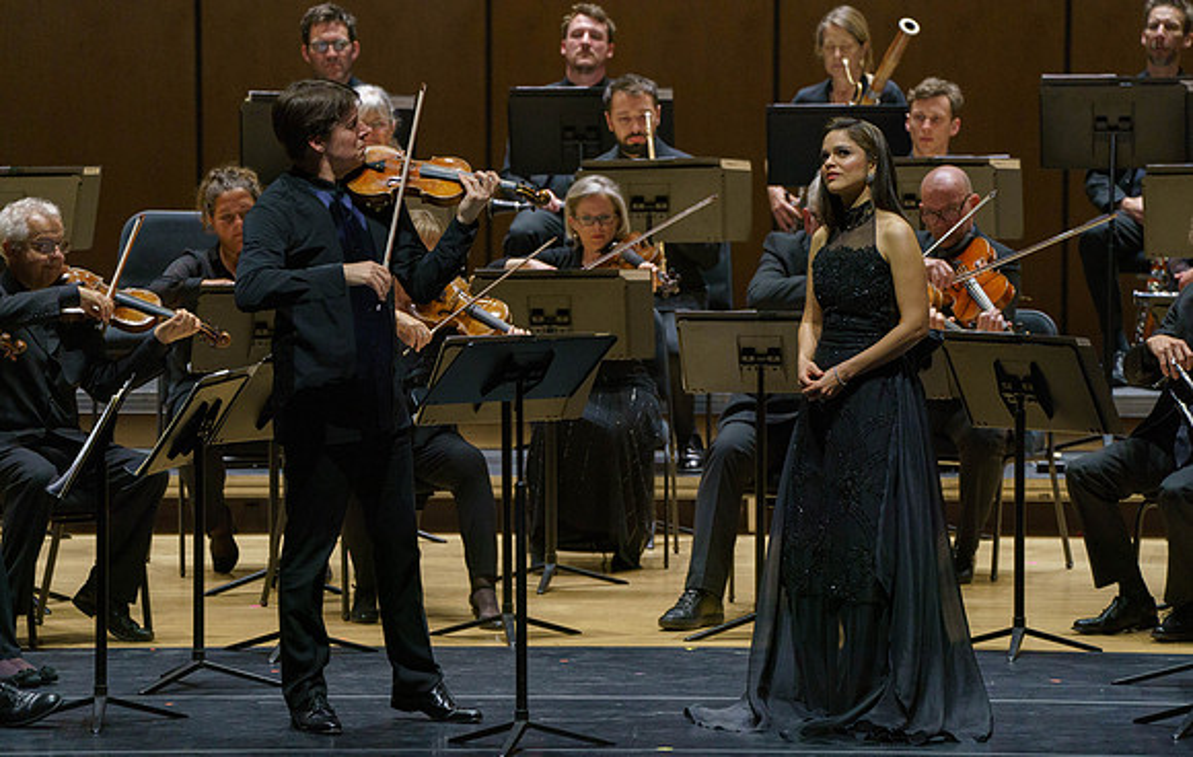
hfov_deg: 6.6
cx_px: 596
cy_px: 398
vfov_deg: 4.2
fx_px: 10340
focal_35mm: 317
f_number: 6.3
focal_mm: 312
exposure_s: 1/320
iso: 3200
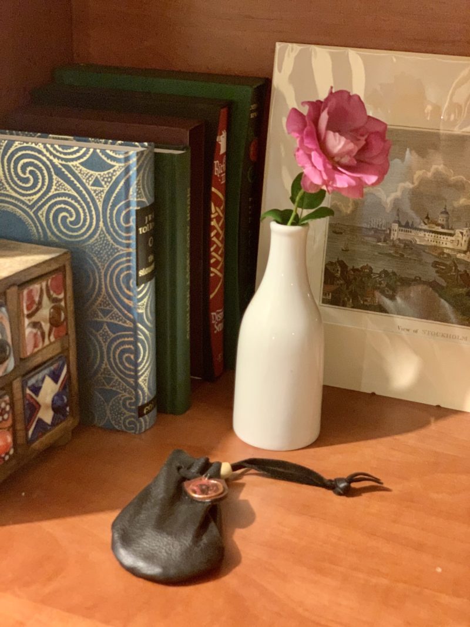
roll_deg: -2.8
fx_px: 942
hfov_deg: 28.0
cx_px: 235
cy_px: 314
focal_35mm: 52
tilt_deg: -20.5
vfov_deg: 36.8
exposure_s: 1/25
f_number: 2.4
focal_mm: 6
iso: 640
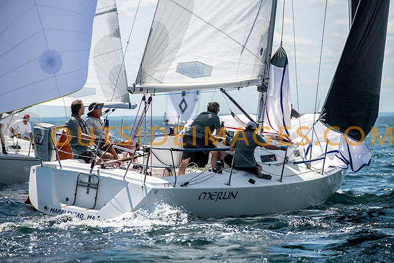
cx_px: 197
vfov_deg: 6.9
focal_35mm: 200
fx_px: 2189
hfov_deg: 10.3
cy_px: 132
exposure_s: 1/1250
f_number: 5
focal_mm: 200
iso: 160
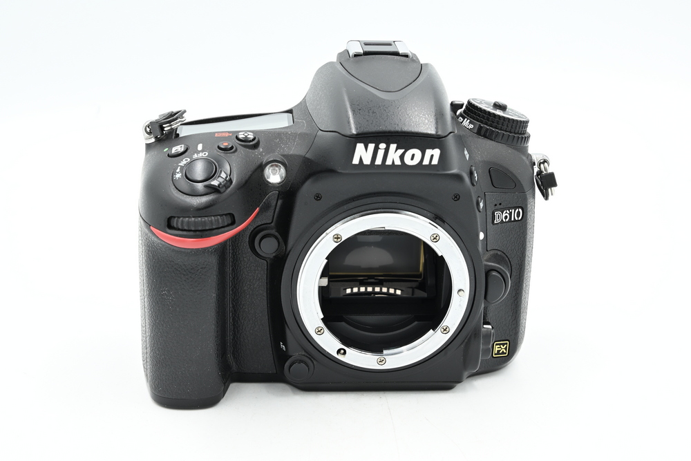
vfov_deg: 20.6
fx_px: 1267
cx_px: 346
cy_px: 230
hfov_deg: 30.5
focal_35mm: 66
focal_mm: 66
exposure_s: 1/15
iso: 200
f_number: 14
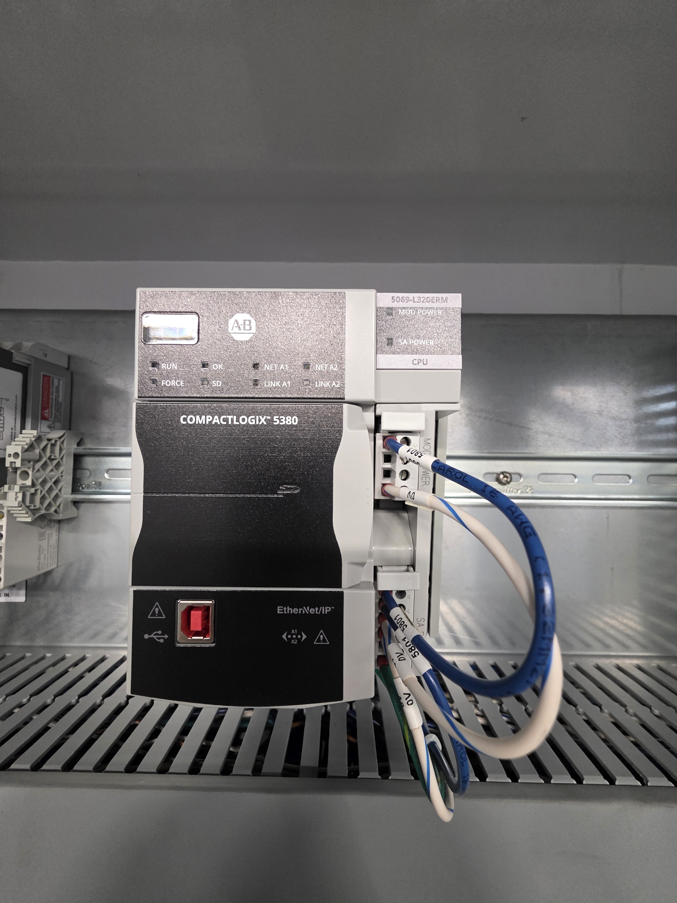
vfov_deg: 106.2
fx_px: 339
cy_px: 452
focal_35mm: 13
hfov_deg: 89.9
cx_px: 338
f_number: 1.9
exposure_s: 1/60
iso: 800
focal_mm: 2.2
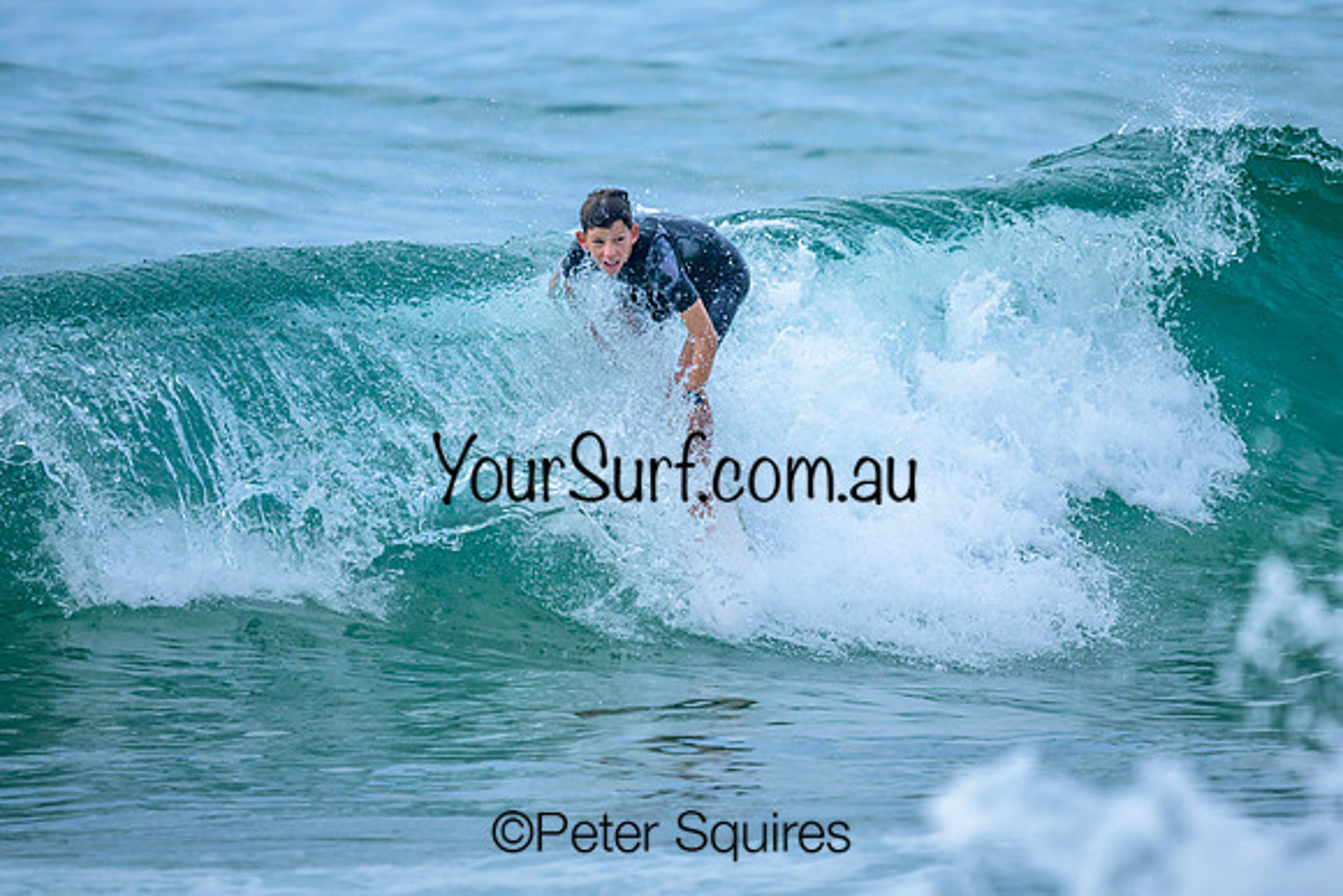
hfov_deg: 1.9
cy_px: 317
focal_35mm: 1073
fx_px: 40037
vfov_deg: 1.3
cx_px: 697
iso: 450
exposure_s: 1/3200
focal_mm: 800
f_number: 6.3
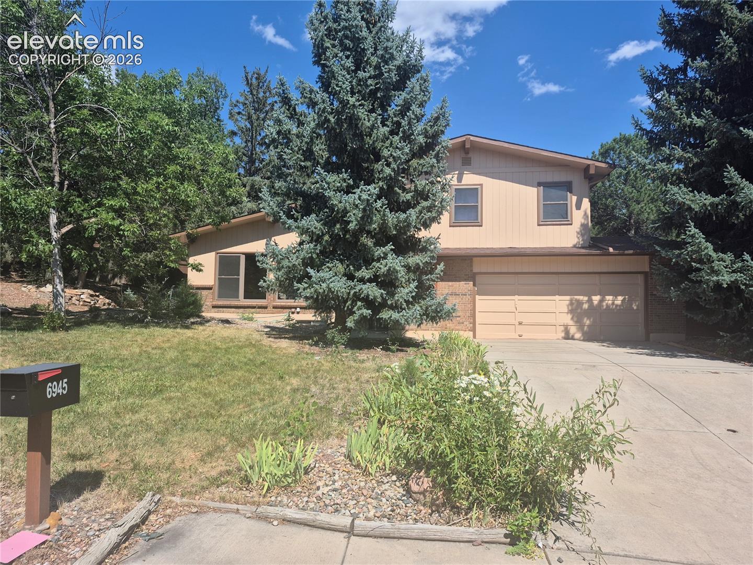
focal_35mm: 23
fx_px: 500
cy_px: 282
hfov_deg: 73.9
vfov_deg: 58.9
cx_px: 376
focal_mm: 5.4
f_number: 1.8
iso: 25
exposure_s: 1/1924
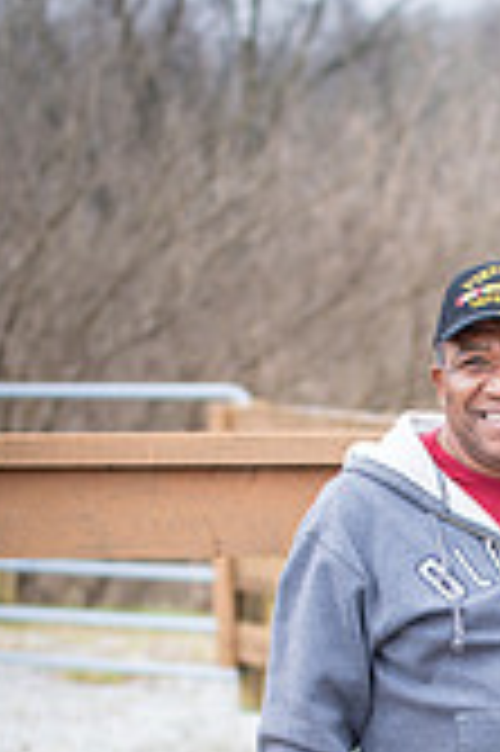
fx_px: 3945
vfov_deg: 10.8
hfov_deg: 7.2
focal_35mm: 189
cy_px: 793
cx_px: 608
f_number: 2.8
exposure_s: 1/30
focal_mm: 70
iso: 200
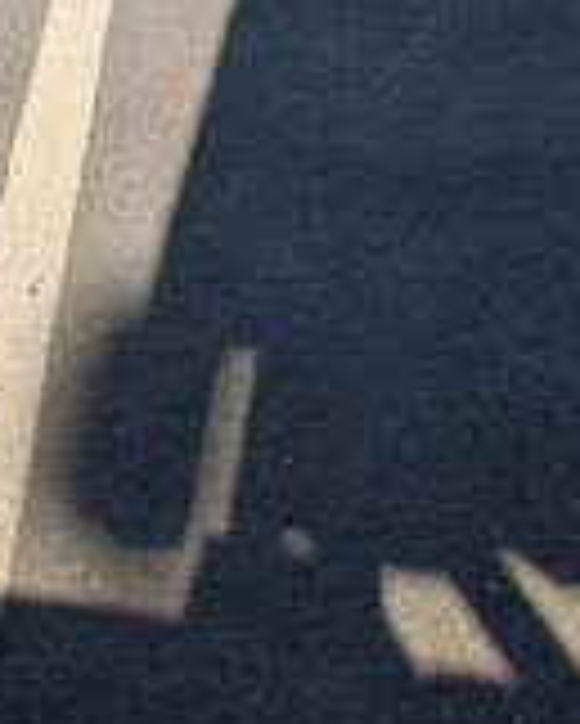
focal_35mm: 70
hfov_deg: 21.7
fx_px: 1501
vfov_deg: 16.7
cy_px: -861
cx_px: 148
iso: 37
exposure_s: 1/1555
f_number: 1.95
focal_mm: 2.23
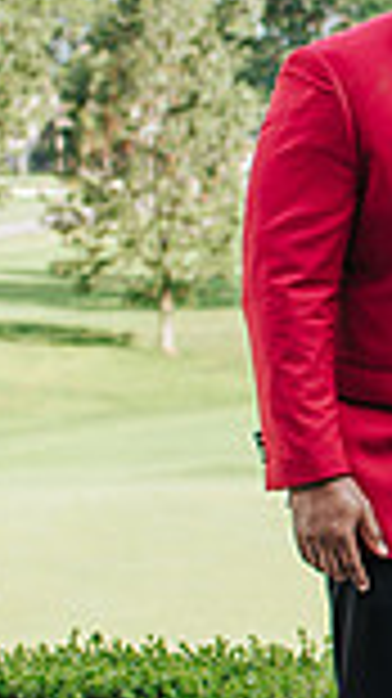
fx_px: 2998
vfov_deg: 13.3
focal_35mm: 162
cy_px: 446
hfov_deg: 7.0
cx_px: 960
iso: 100
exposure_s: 1/320
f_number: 2.8
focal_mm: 35
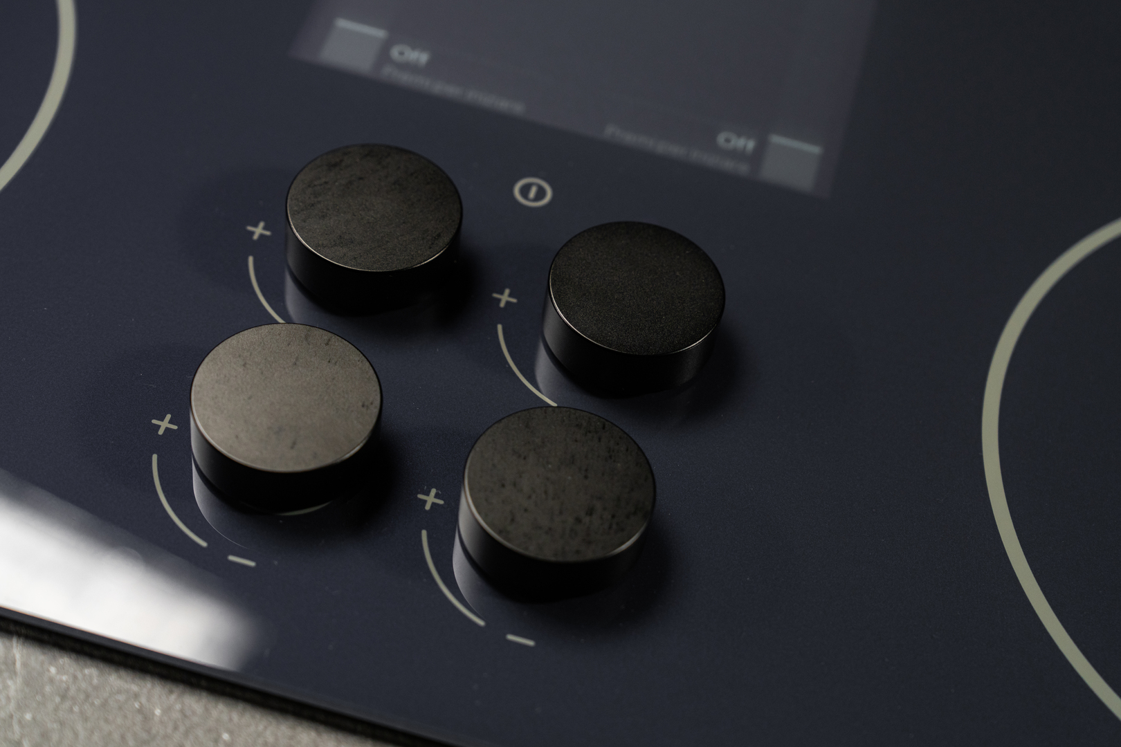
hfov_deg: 30.5
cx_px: 560
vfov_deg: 20.6
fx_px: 2055
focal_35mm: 66
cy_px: 374
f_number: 4.5
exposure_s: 1/100
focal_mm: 66
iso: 1600
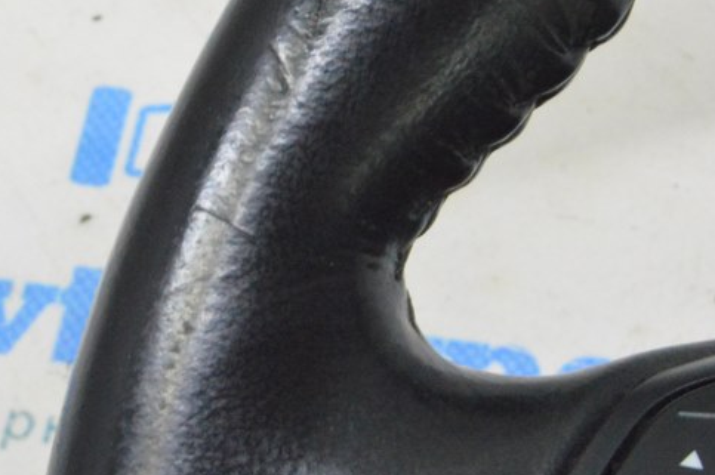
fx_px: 2838
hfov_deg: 14.3
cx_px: 207
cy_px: 230
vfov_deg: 9.6
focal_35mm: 143
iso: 6400
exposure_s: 1/15
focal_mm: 45
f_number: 20
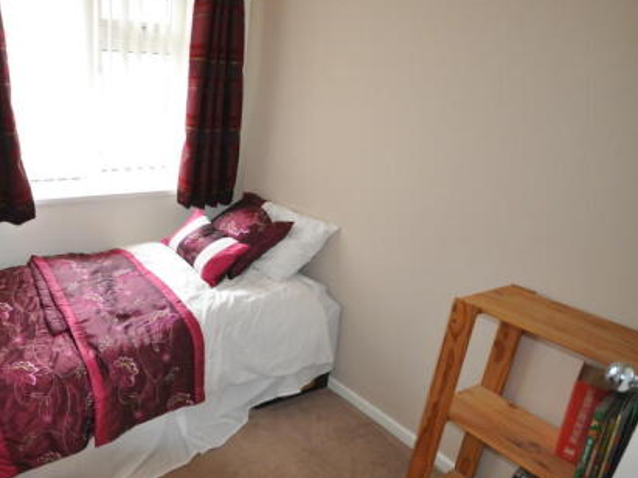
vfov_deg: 58.9
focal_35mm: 23
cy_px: 241
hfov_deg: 67.7
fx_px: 424
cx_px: 137
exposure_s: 1/100
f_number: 4
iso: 800
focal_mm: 10
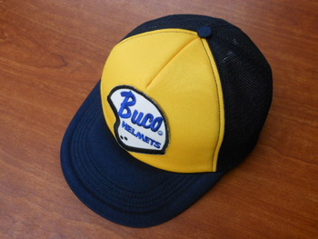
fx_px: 303
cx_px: 159
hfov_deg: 55.3
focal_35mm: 33
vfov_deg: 43.0
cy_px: 120
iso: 250
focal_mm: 5.9
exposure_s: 1/30
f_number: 4
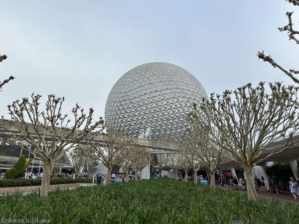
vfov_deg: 56.8
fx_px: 207
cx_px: 150
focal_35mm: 24
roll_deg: -2.3
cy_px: 112
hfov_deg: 71.6
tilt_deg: +14.8
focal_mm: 6.86
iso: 80
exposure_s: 1/2591
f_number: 1.78
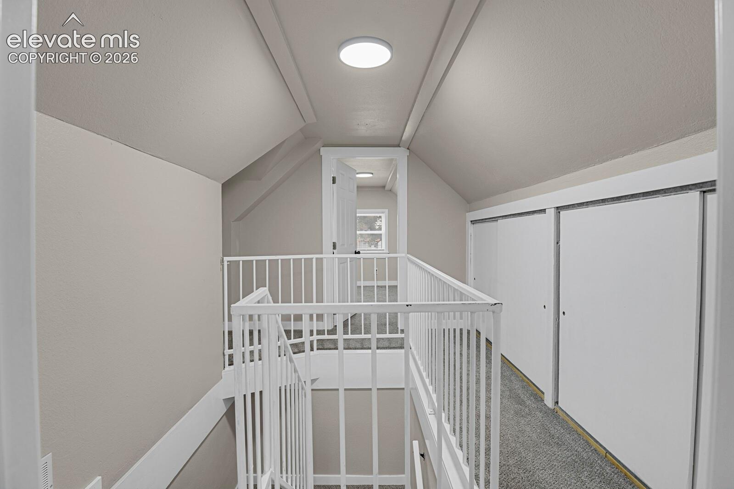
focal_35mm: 17
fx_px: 347
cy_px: 244
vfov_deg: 70.4
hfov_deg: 93.3
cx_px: 367
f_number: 6.3
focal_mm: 17
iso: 250
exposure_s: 1.3
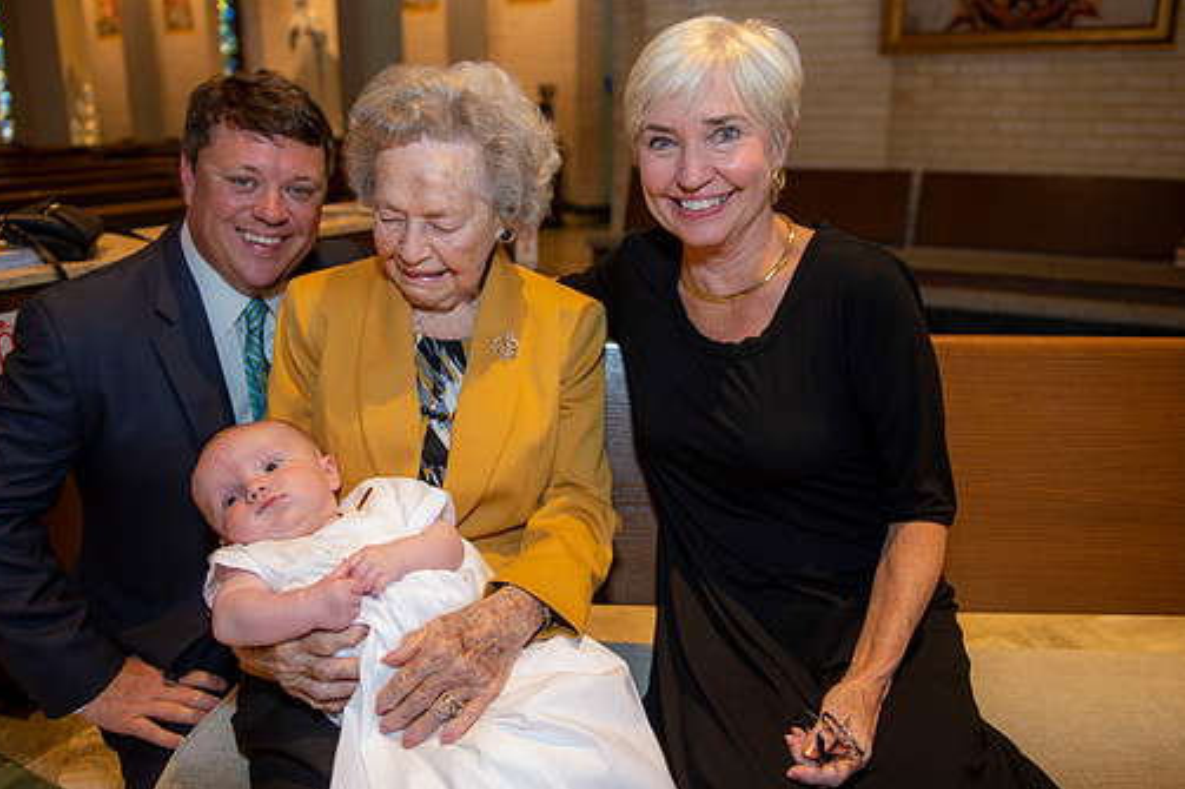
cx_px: 542
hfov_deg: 61.8
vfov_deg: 43.6
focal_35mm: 30
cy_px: 396
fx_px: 987
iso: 1000
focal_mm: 26
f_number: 2.8
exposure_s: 1/100
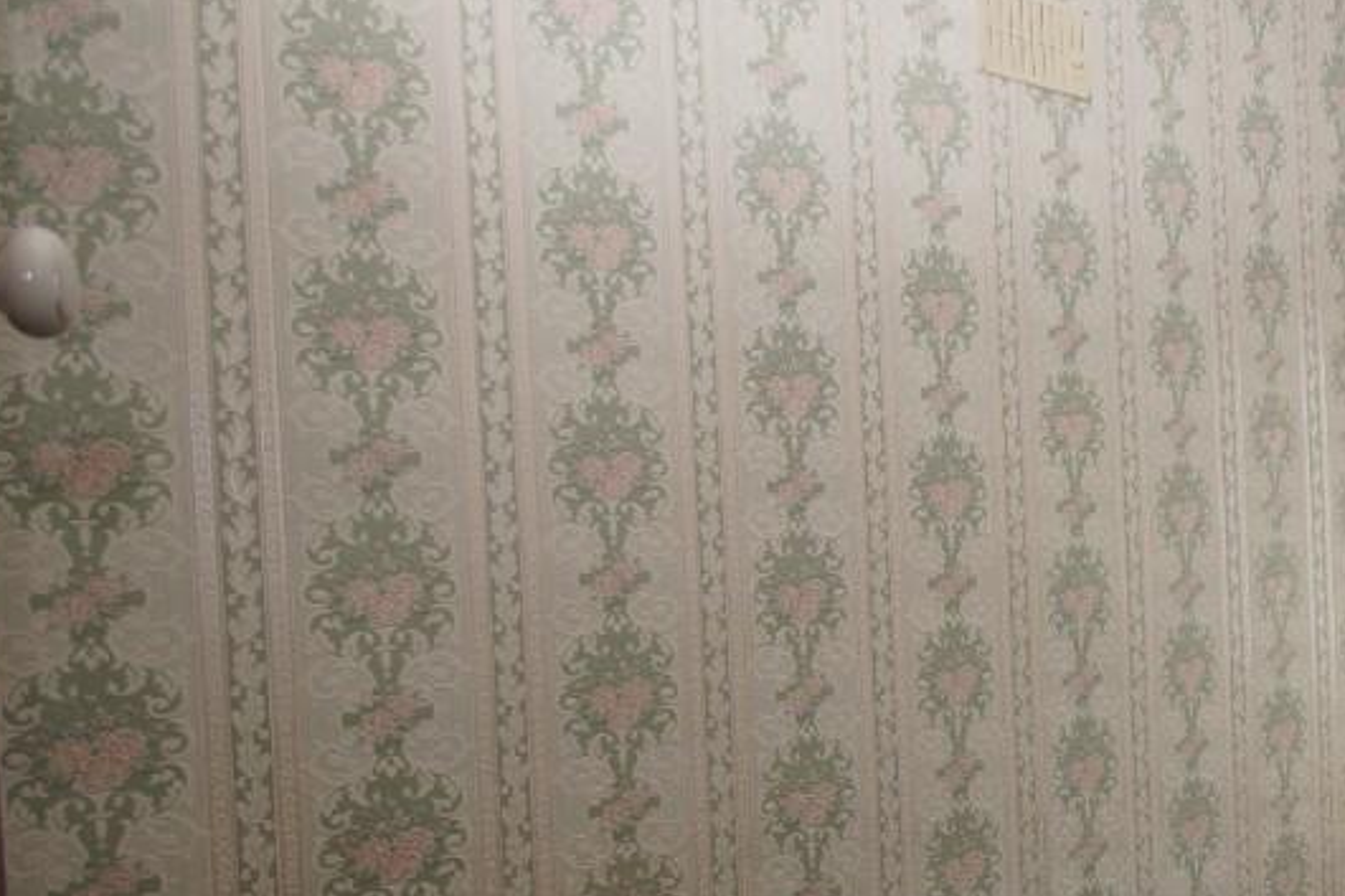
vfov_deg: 44.5
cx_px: 1226
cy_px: 566
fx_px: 1083
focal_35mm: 29
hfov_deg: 54.8
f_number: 4
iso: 250
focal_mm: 10
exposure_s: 1/60
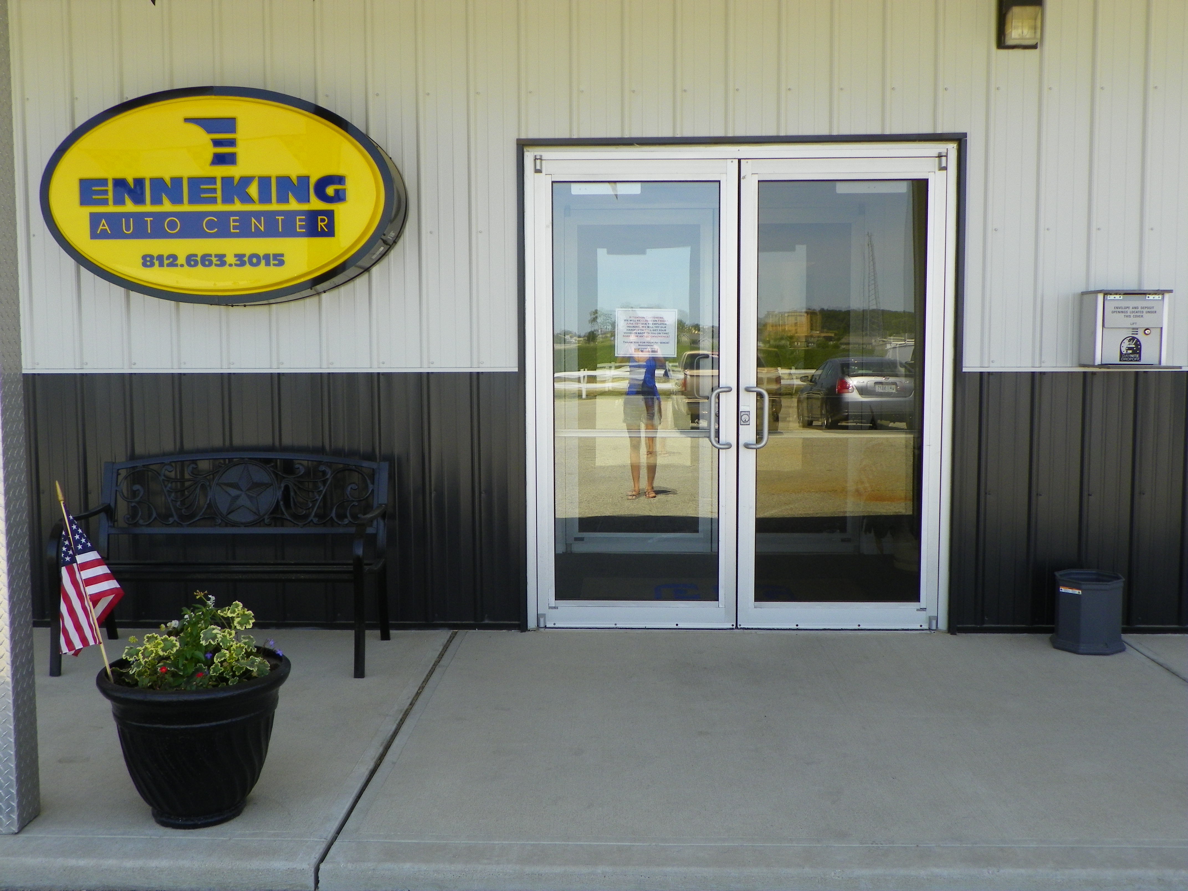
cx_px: 594
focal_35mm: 36
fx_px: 1235
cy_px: 446
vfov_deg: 39.7
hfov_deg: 51.4
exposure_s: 1/320
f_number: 3.2
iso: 64
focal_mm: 6.4
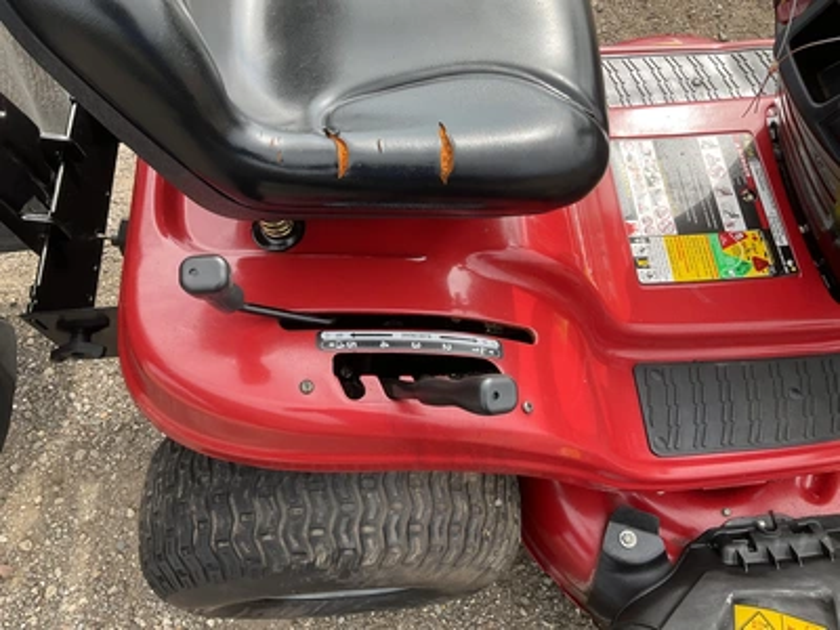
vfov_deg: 48.2
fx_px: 704
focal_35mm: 29
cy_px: 315
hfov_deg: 61.7
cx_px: 420
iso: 25
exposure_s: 1/348
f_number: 1.8
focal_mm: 3
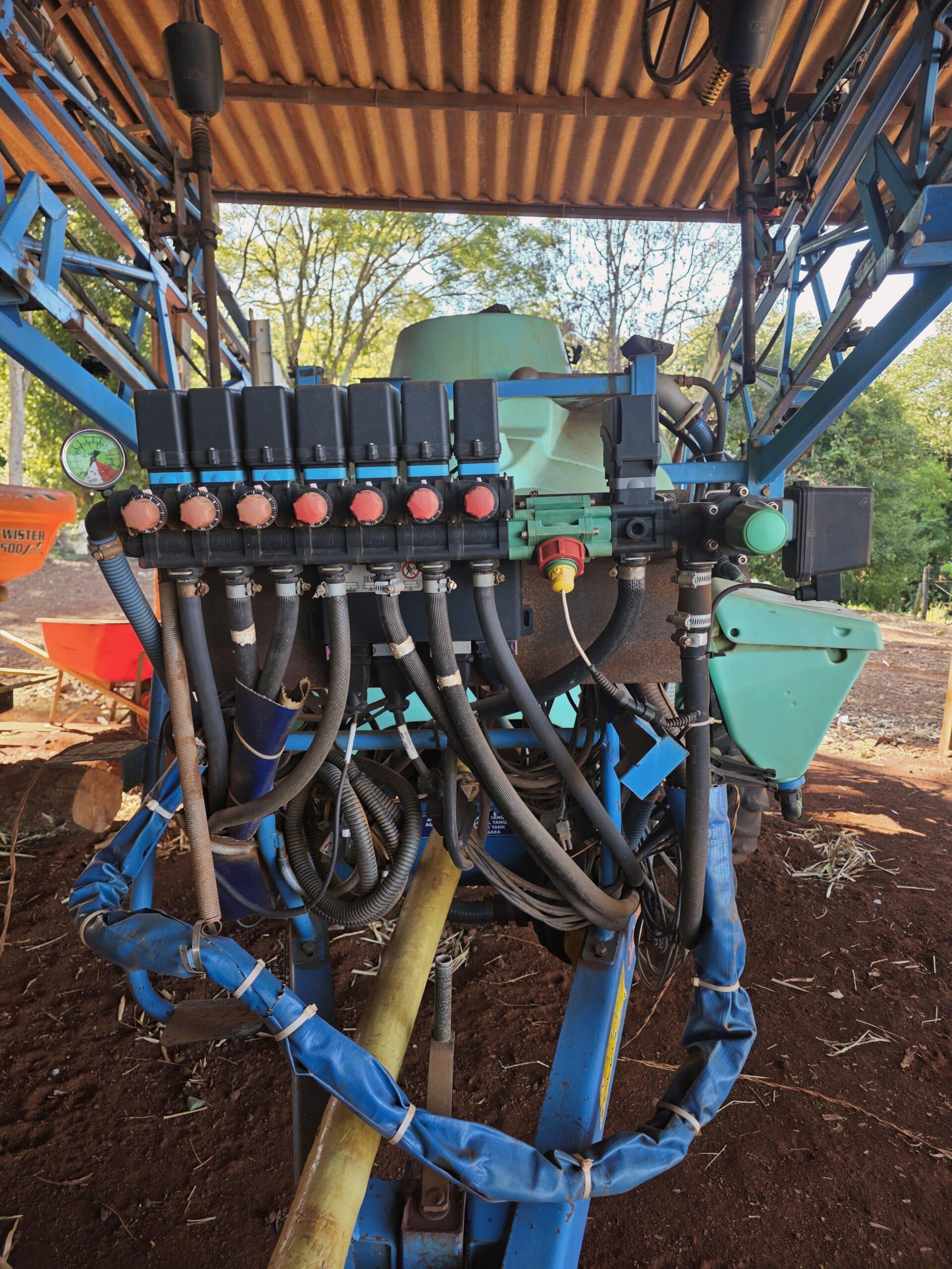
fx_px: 843
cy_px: 634
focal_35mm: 23
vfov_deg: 73.9
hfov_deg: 58.9
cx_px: 476
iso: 80
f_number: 1.7
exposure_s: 1/182
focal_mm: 6.3
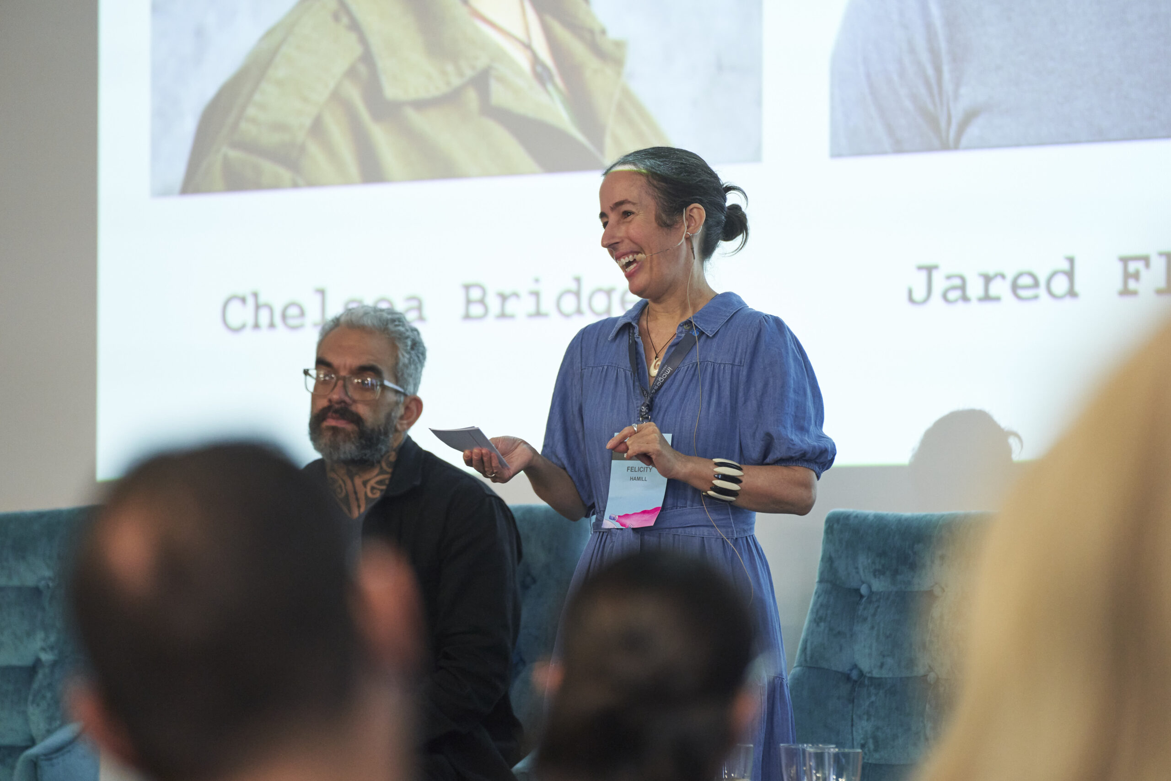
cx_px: 586
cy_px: 390
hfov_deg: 12.8
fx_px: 5237
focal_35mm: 161
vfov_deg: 8.5
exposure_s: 1/200
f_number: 2.8
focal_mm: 161
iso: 2500
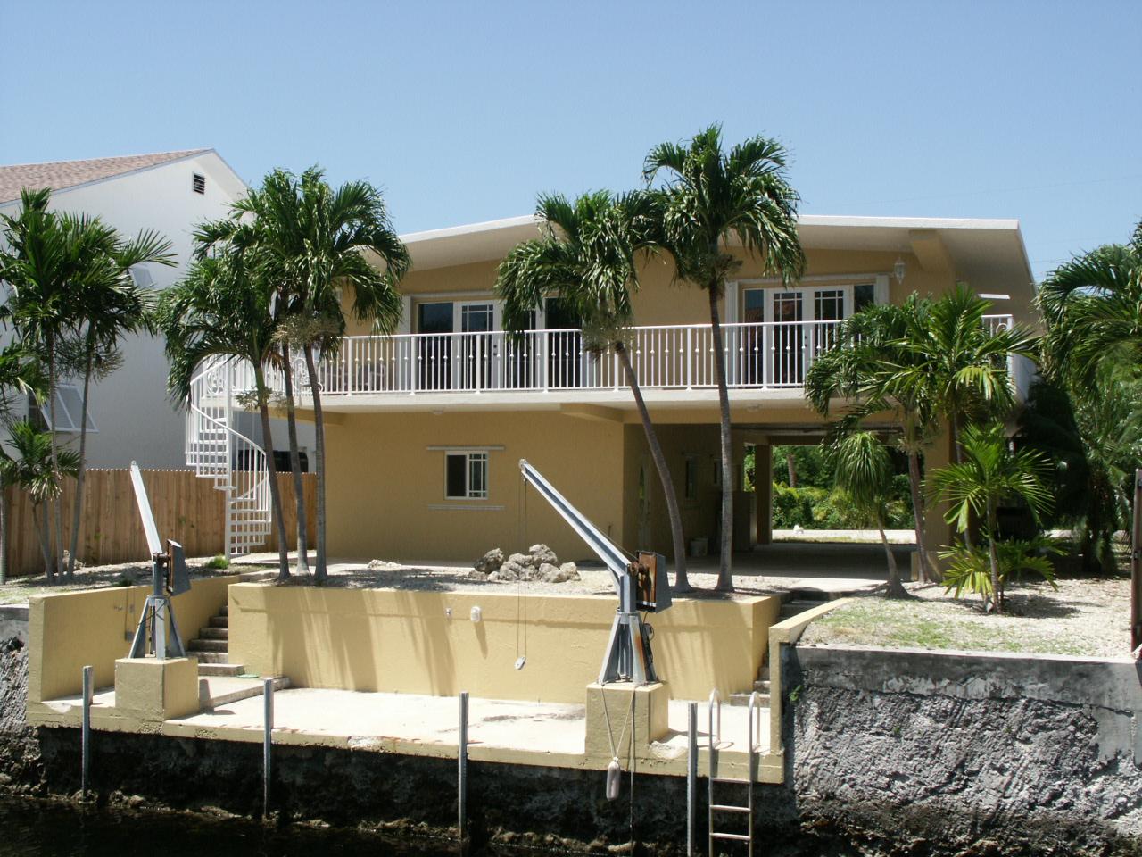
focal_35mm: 42
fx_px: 1386
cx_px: 571
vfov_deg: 34.3
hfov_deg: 44.8
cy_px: 428
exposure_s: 1/350
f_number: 6.7
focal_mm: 11.01
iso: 100
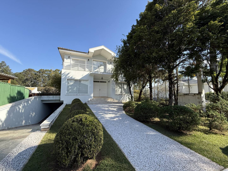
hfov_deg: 102.1
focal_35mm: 14
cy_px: 86
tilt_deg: +6.0
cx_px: 114
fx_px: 92
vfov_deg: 85.7
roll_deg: -0.9
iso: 64
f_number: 2.2
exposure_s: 1/928
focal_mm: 2.22
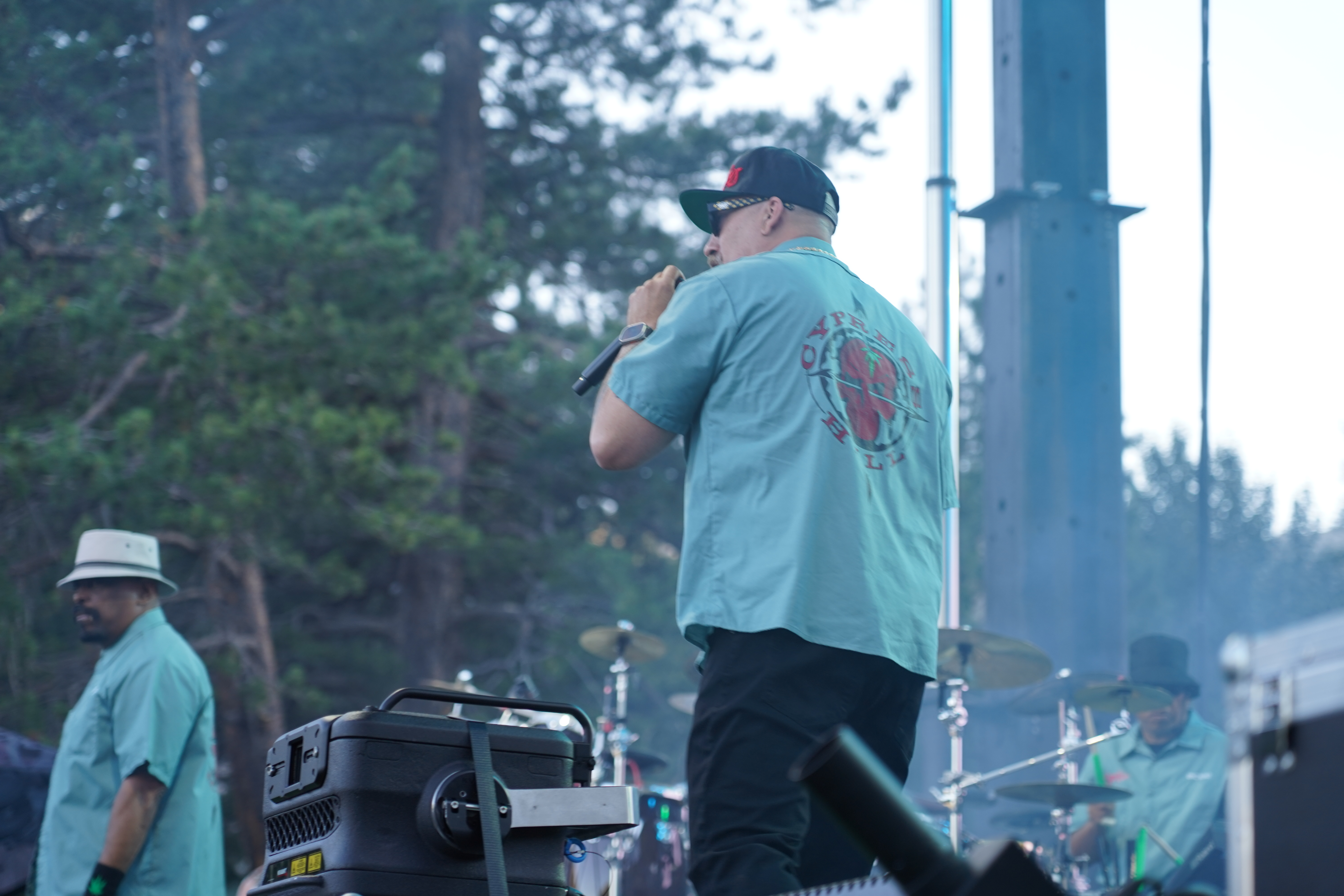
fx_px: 3920
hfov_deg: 19.5
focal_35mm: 105
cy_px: 448
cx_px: 672
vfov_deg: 13.0
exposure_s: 1/125
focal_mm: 105
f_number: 4
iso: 250
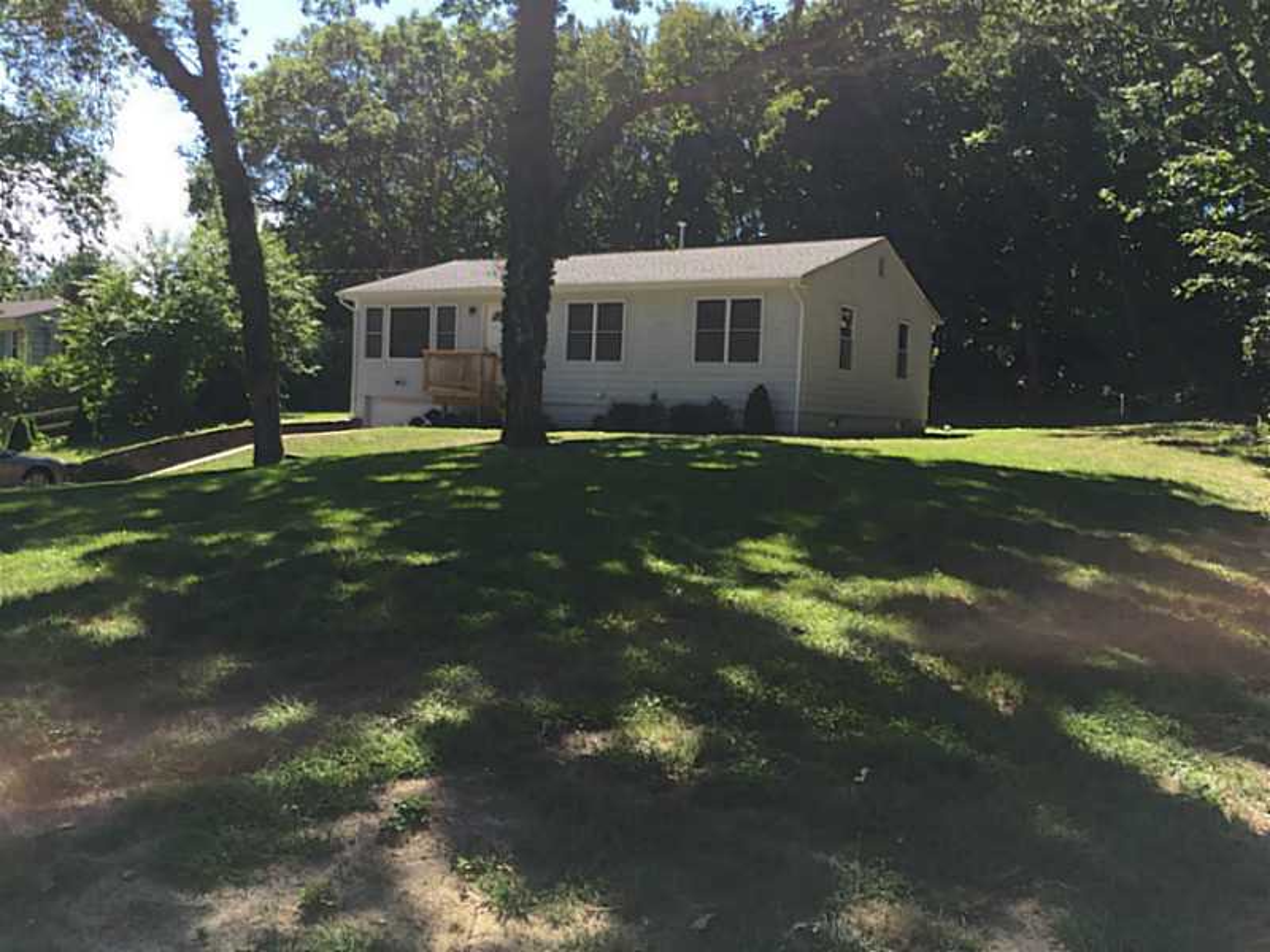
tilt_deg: -2.9
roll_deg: -3.6
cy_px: 476
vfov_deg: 48.2
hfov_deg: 61.7
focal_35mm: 29
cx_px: 635
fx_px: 1064
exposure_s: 1/581
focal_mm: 4.15
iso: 32
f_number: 2.2
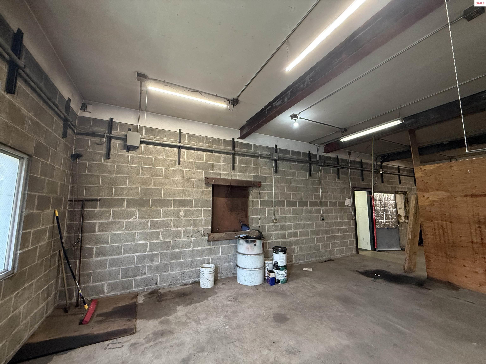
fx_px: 197
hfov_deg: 102.1
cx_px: 243
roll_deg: -0.1
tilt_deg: +6.2
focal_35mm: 14
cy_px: 182
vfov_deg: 85.7
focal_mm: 2.22
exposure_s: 1/120
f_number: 2.2
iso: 320
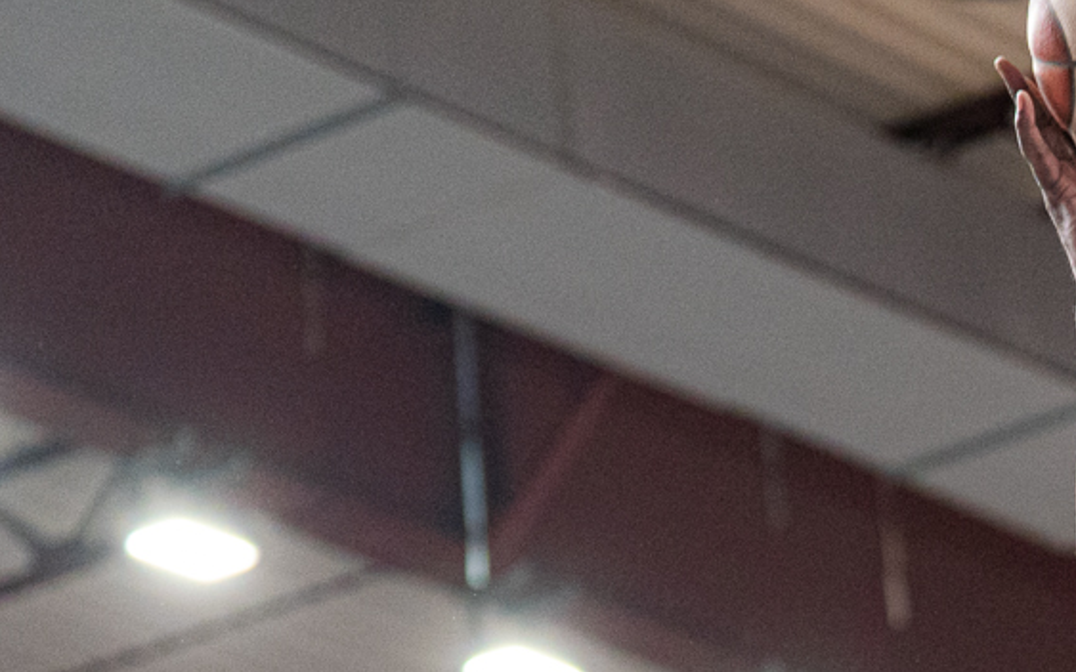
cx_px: 1485
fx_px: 7801
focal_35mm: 266
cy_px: 1153
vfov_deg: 4.9
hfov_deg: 7.8
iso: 1600
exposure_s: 1/800
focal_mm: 70
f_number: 2.8
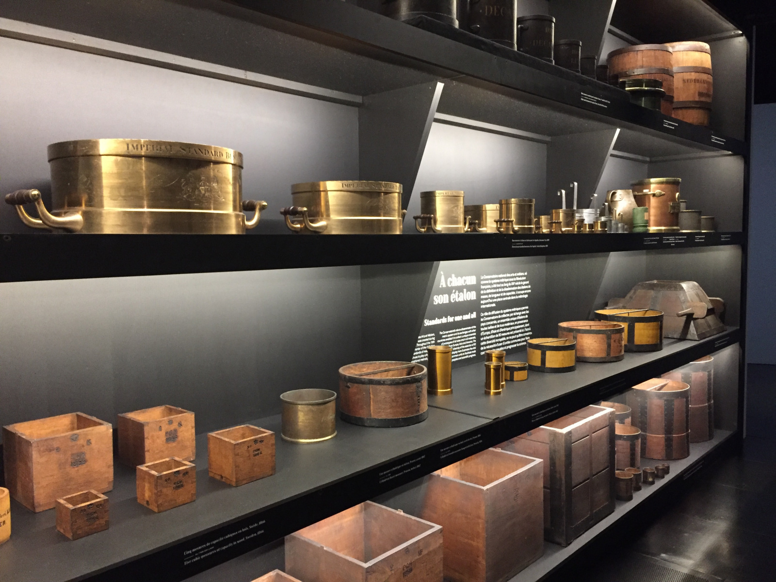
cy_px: 291
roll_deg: +0.6
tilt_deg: -4.3
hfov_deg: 61.7
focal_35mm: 29
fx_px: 650
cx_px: 388
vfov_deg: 48.2
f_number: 2.2
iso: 250
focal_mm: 4.15
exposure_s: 1/17
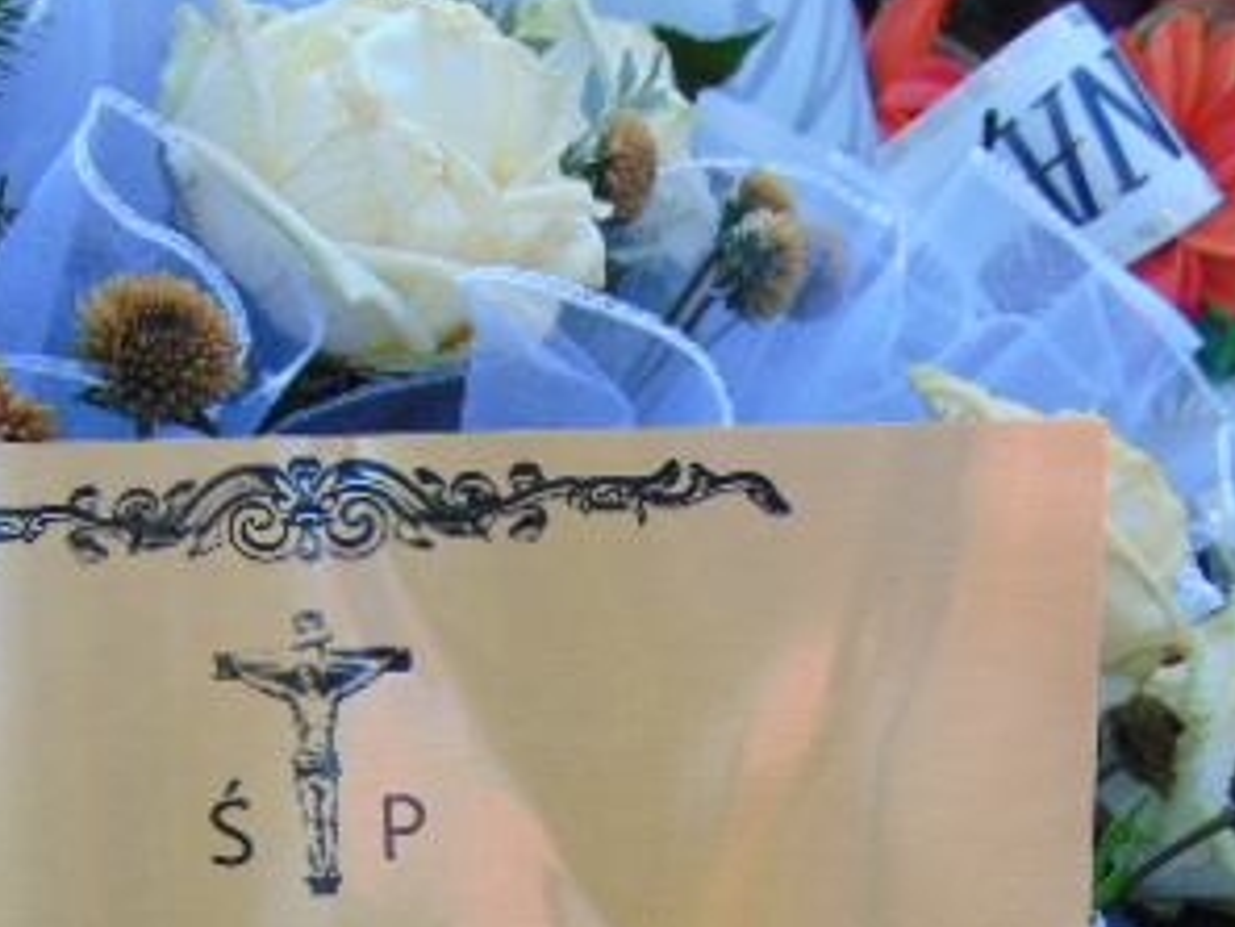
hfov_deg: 35.5
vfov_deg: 25.9
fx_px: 1927
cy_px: 877
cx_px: 576
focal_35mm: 54
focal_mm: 4.5
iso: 80
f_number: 3
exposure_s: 1/250
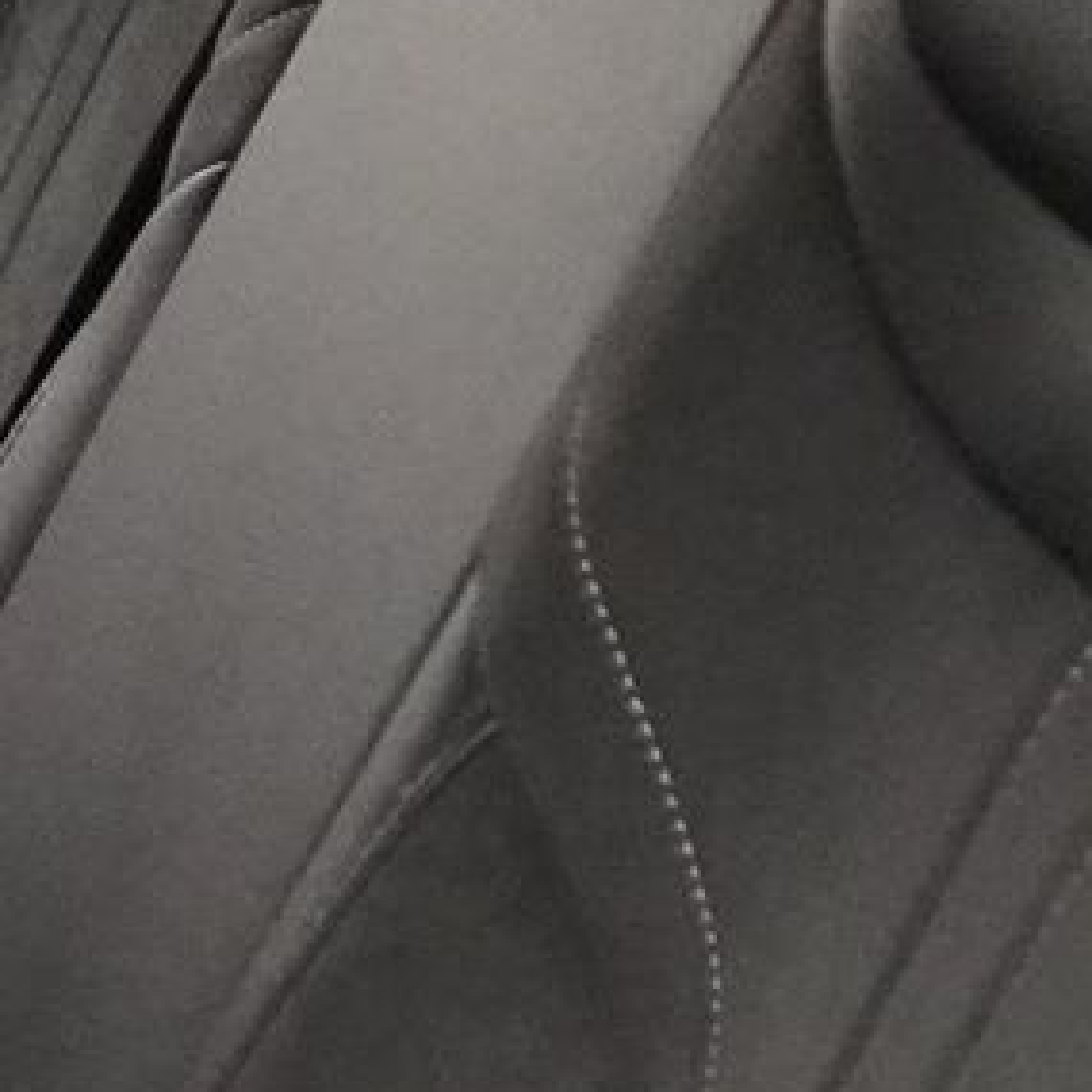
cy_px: 1699
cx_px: -1402
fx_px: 7459
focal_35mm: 209
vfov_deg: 8.2
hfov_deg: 7.8
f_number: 3.5
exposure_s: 1/160
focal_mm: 28
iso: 12800
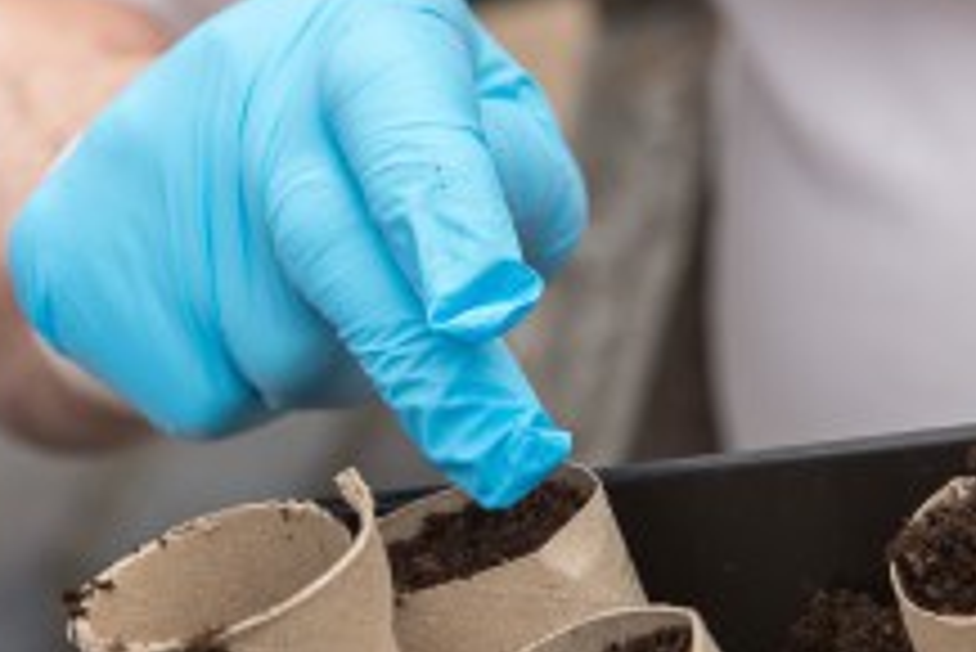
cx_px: 439
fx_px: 11231
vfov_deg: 3.3
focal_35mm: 414
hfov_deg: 5.0
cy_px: 616
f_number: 7.1
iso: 200
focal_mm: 200
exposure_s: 1/640
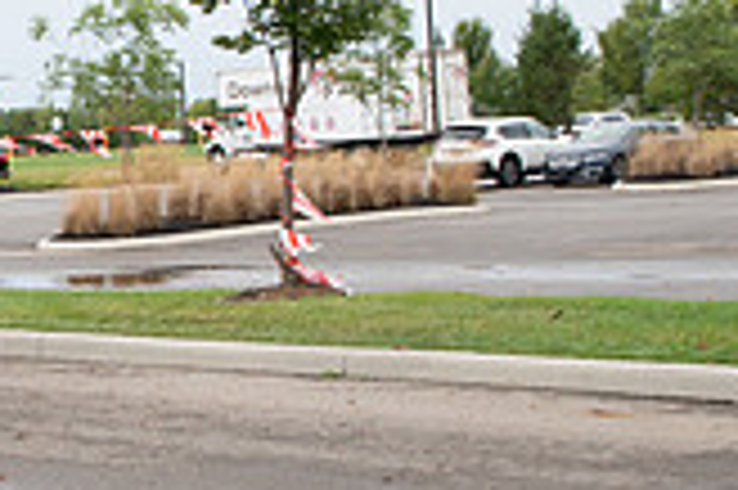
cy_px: 214
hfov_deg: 17.5
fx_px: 2191
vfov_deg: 12.8
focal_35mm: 107
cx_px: -305
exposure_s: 1/320
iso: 640
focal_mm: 24
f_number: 7.1
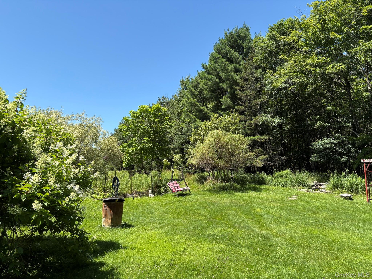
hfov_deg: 67.3
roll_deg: +0.4
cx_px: 186
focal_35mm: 26
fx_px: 279
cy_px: 140
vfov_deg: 53.1
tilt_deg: +11.0
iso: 50
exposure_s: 1/1626
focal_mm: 5.96
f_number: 1.6
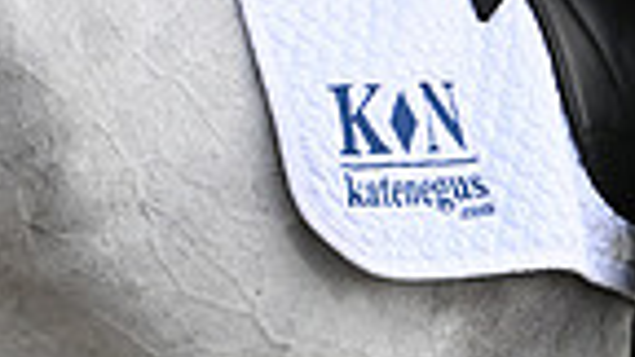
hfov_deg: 1.3
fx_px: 28472
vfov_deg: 0.7
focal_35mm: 1691
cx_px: 765
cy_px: -718
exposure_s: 1/1250
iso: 450
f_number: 4.5
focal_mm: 400
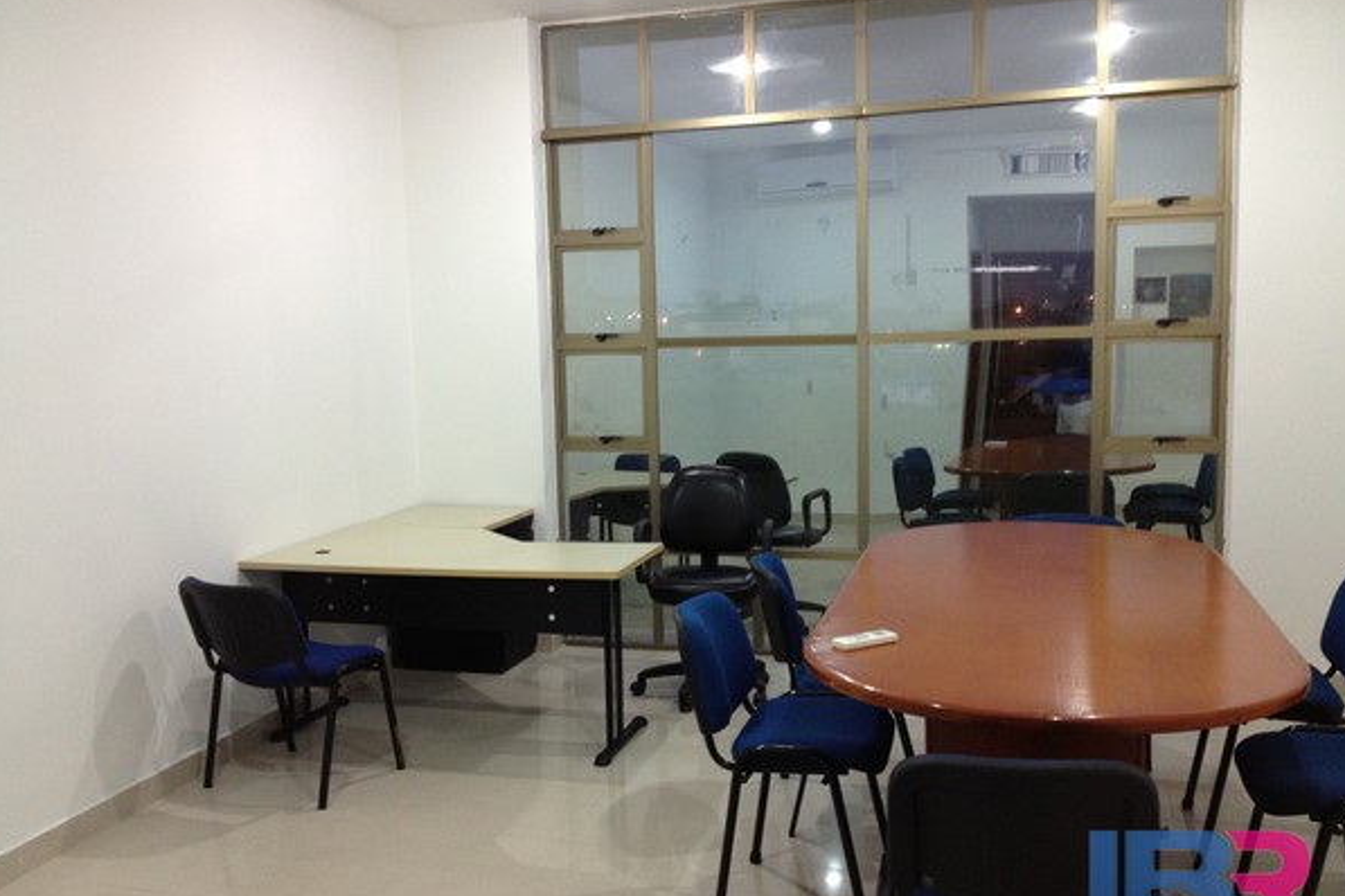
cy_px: 478
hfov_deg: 51.9
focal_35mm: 37
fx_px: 1382
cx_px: 672
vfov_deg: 35.9
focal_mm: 4.28
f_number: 2.4
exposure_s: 1/20
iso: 125
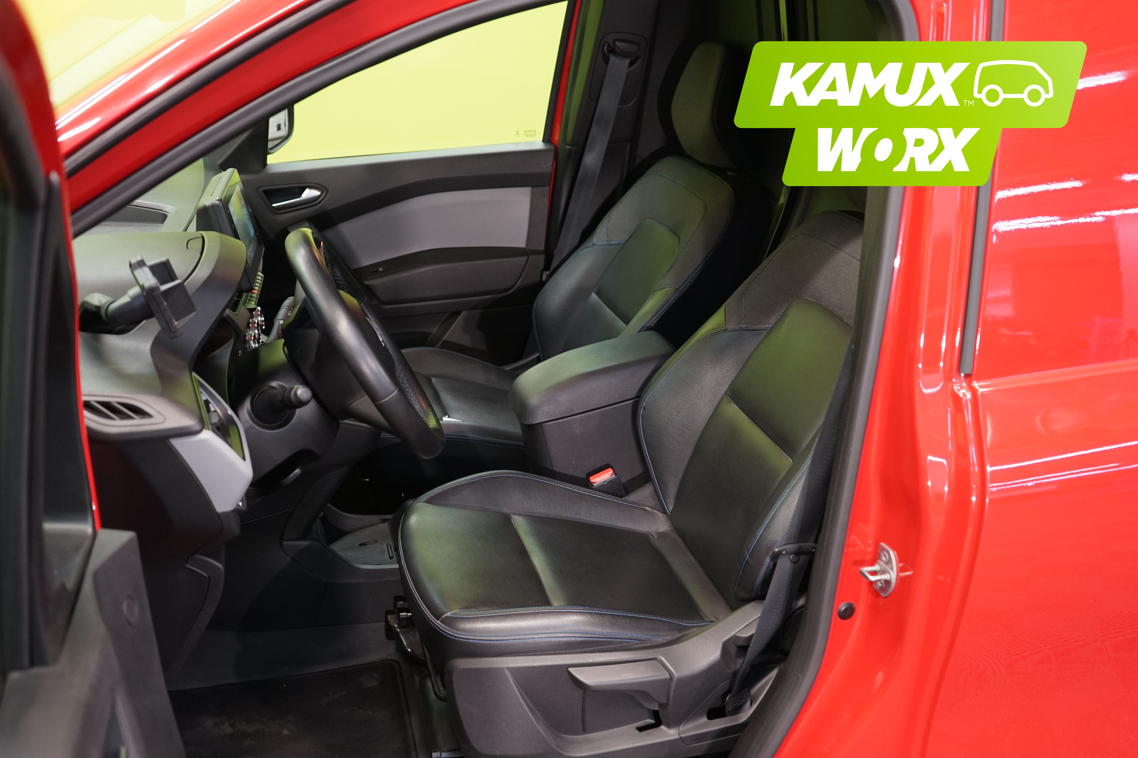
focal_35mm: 36
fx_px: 1138
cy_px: 379
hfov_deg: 53.1
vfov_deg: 36.9
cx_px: 569
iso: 1250
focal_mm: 36
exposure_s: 1/40
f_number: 4
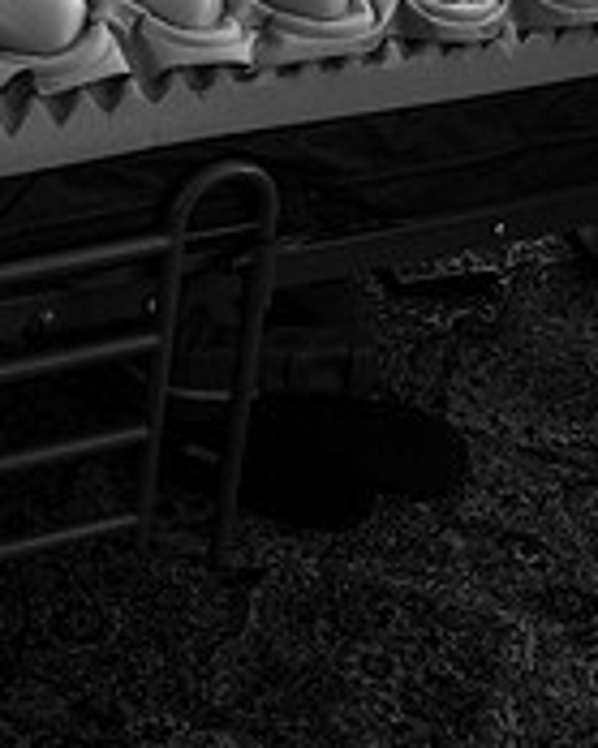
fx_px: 1661
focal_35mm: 75
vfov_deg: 24.4
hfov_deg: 19.4
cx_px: -95
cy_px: 15
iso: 1000
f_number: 4
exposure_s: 1/60
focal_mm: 24
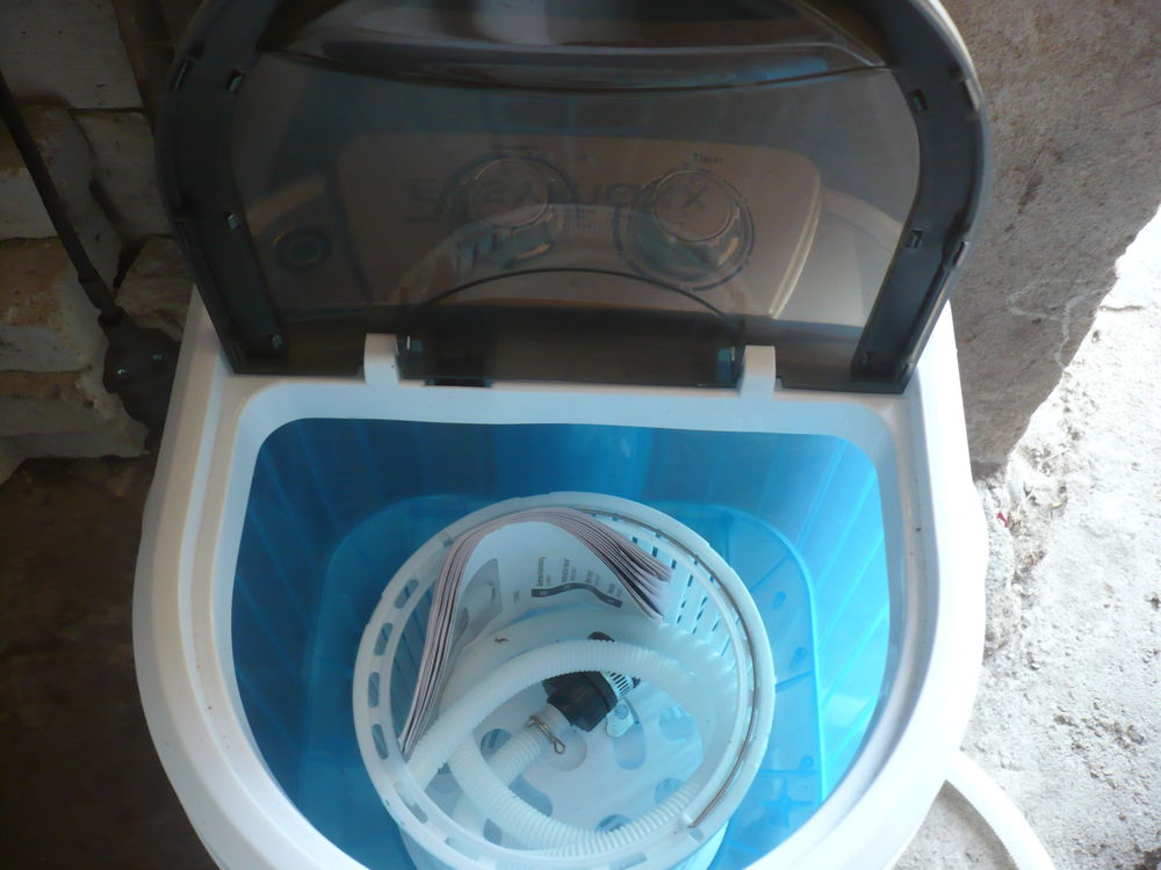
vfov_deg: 40.7
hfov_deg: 52.6
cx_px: 580
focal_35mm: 35
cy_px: 435
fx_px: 1174
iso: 200
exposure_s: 1/30
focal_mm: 5.8
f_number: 2.8
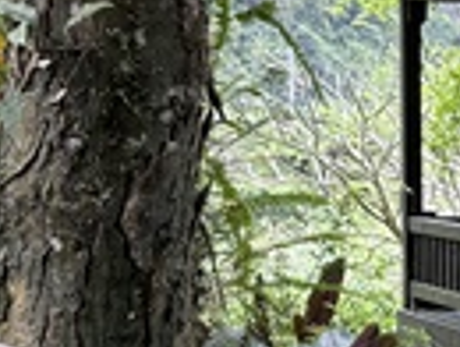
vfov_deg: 8.3
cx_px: 138
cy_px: -113
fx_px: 2356
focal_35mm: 177
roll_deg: -0.5
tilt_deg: +7.1
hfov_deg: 11.1
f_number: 1.78
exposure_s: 1/209
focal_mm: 6.76
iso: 200
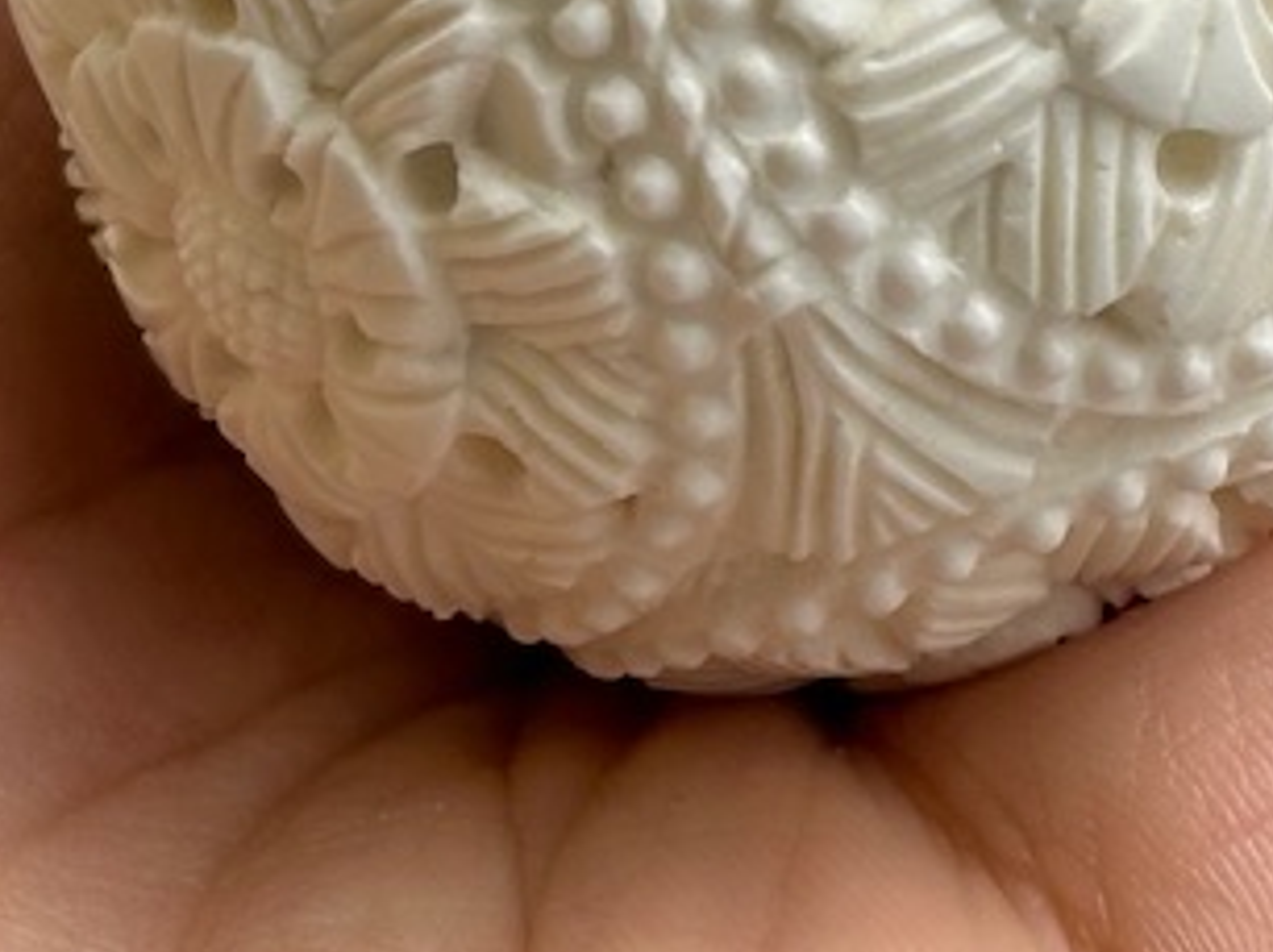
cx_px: 1369
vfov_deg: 7.3
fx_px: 7386
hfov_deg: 9.8
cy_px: -245
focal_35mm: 201
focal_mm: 6.86
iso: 64
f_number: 1.78
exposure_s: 1/580
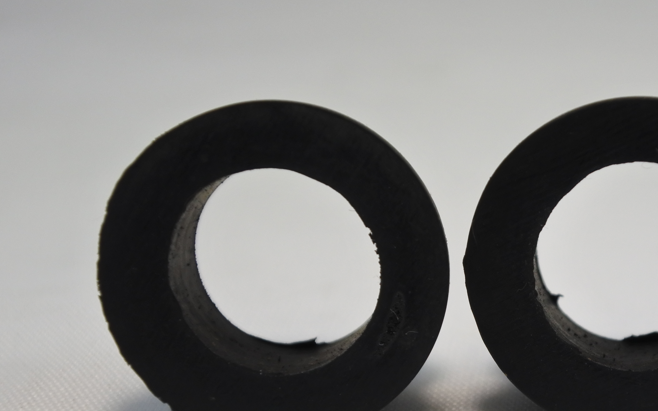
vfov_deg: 14.0
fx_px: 1668
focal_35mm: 93
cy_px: 329
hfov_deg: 22.1
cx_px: 485
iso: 400
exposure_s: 1/250
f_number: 4.5
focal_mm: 18.4
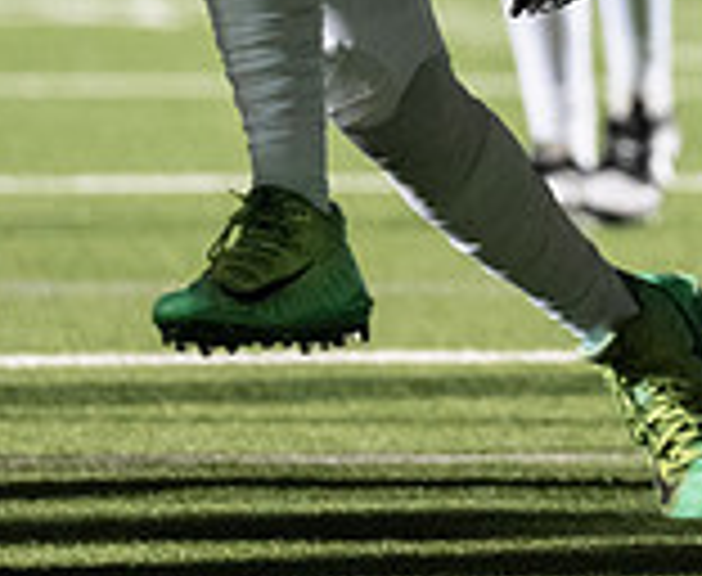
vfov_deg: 1.7
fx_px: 19643
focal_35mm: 936
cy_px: -246
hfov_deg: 2.0
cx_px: 877
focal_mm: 200
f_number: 2.8
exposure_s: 1/1250
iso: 5000
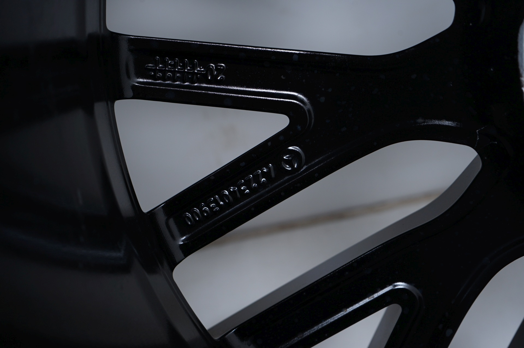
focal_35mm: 46
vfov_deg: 29.2
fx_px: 669
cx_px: 262
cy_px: 174
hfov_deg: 42.8
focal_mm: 46
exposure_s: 1/125
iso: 250
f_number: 7.1
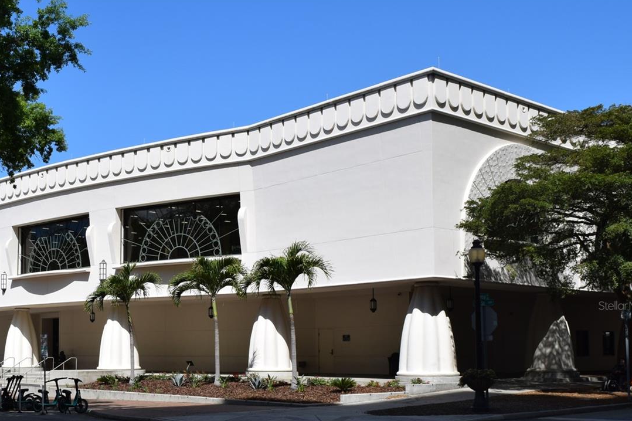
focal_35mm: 49
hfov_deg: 39.6
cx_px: 182
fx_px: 860
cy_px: 305
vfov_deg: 27.2
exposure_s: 1/400
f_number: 10
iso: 200
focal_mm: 22
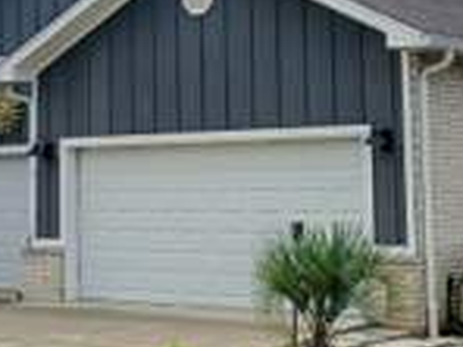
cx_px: 200
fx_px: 1257
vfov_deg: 15.6
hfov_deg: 20.9
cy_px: 45
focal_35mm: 94
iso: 100
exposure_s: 1/1730
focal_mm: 4.27
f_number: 1.8
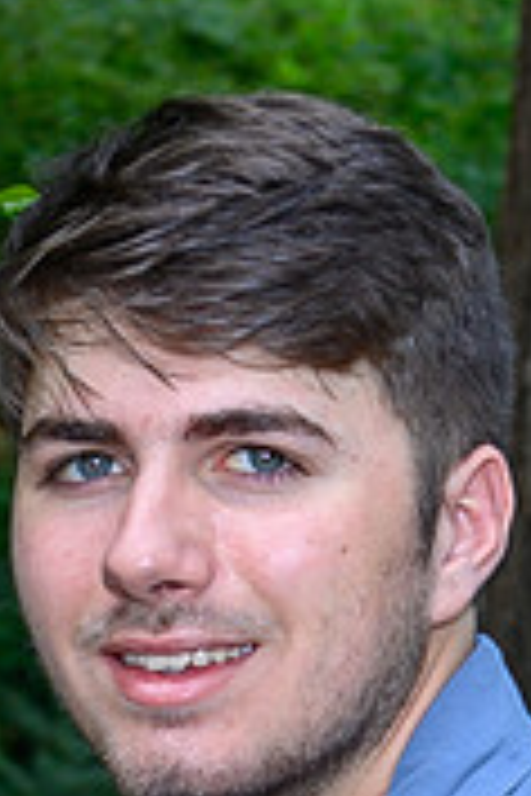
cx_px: 221
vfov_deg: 6.1
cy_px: 1100
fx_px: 7389
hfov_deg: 4.1
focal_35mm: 334
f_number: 5
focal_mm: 48
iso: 200
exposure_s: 1/60
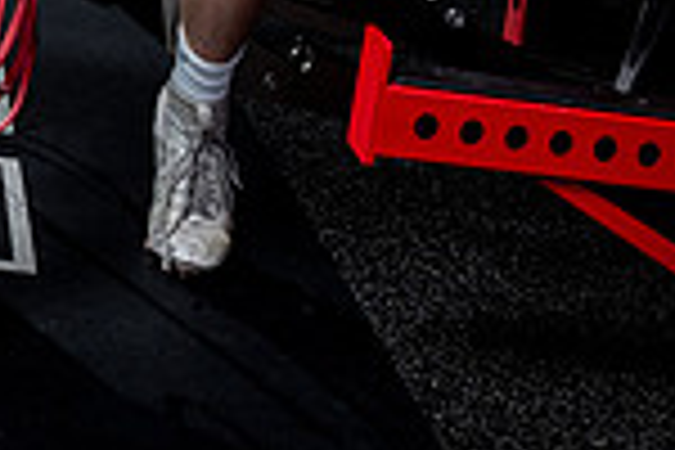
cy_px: -540
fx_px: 1631
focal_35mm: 87
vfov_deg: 12.9
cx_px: 252
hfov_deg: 23.3
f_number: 8
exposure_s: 1/250
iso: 640
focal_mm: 29
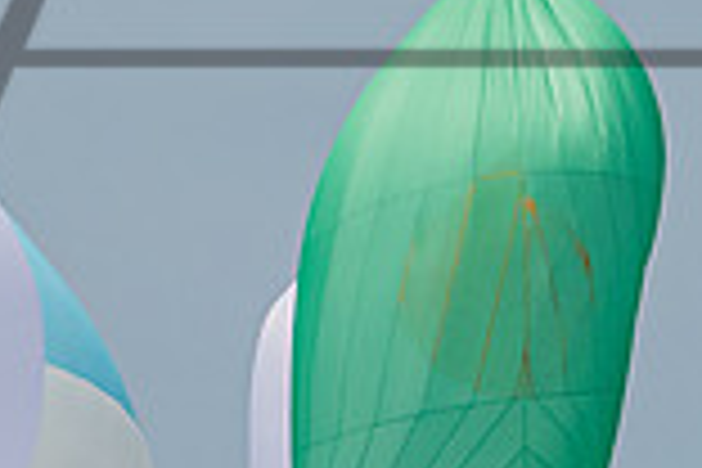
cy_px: 399
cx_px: -640
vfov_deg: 1.0
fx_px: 27259
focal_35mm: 1398
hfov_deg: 1.5
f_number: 6.3
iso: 400
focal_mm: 175
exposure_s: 1/2500
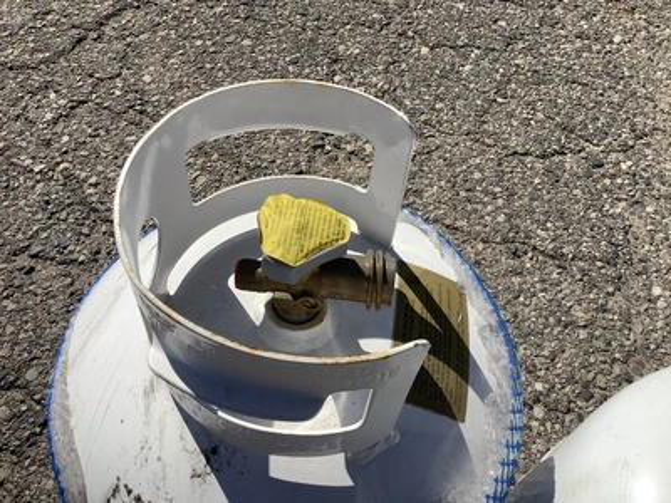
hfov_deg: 58.4
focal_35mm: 31
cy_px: 252
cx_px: 336
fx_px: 601
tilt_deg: -53.8
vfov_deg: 45.4
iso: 25
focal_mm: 3.3
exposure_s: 1/2632
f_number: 2.4
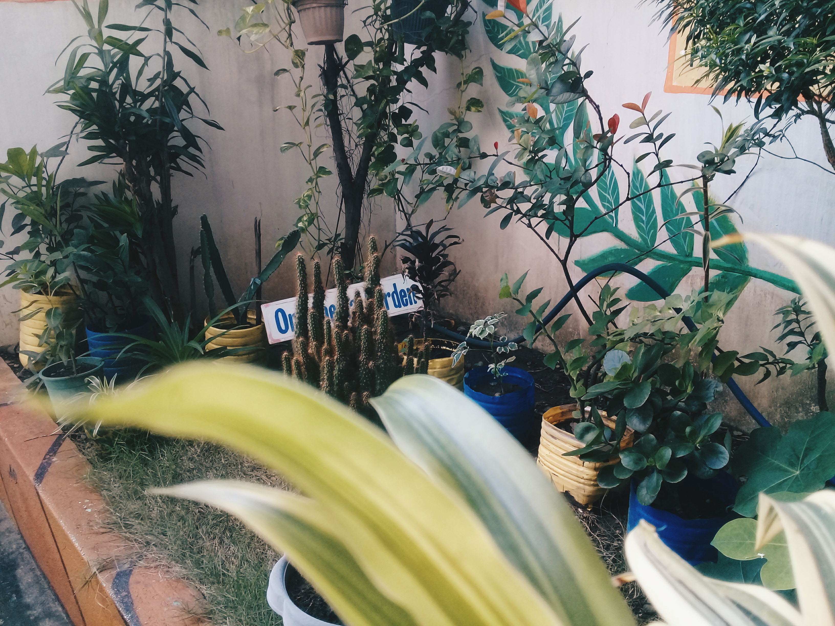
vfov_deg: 45.4
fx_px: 748
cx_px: 418
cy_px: 313
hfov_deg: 58.4
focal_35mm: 31
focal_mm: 3.3
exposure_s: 1/120
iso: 80
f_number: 2.2
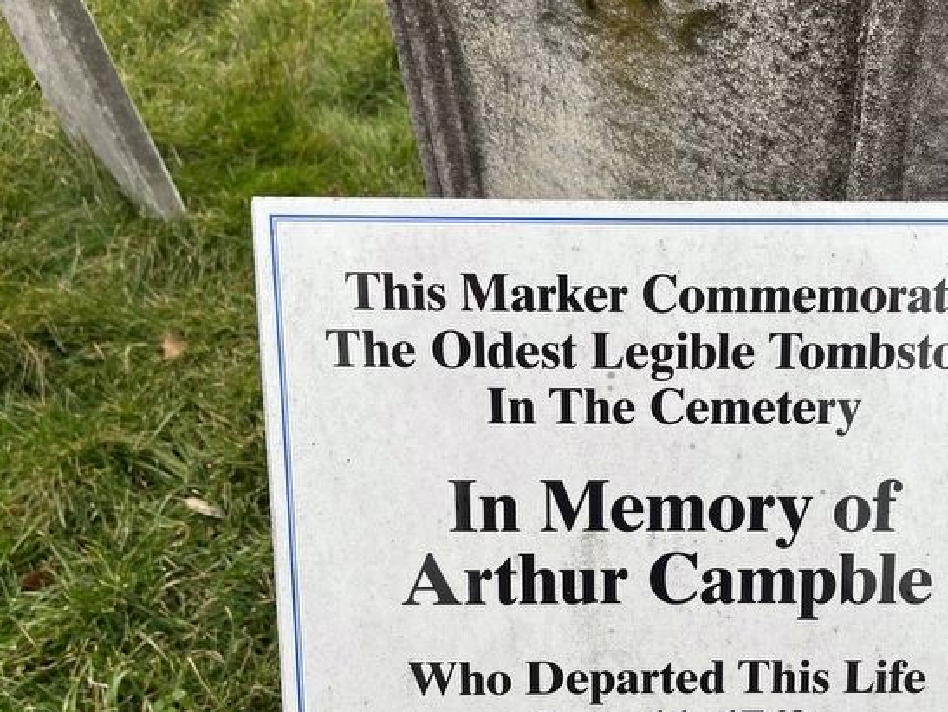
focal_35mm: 38
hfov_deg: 47.7
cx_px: 667
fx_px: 1041
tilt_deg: -44.7
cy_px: 452
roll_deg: +5.1
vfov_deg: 37.5
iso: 40
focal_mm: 5.1
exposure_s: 1/122
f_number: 1.6
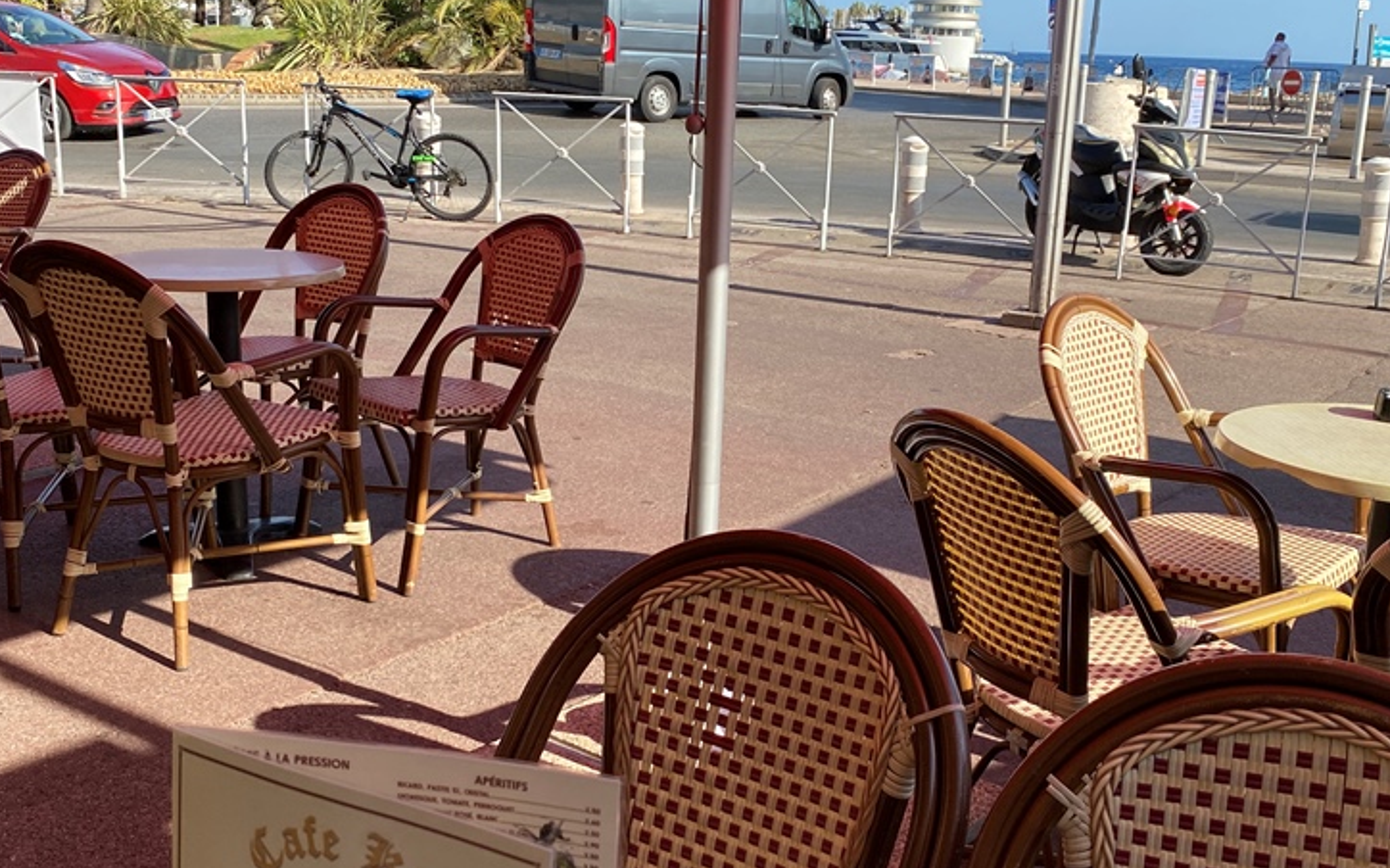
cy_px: 421
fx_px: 1477
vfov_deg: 32.7
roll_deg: -2.8
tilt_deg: -13.7
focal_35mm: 39
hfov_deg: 50.3
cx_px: 776
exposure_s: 1/1412
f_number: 1.8
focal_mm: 4.25
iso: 32
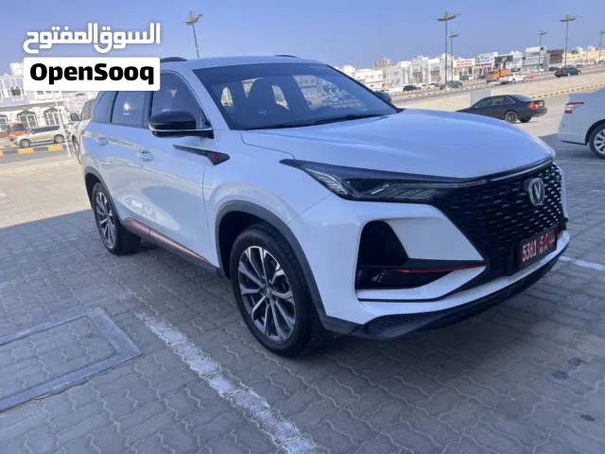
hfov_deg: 67.3
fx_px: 454
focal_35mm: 26
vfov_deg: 53.1
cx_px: 302
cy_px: 227
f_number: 1.5
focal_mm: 5.7
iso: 50
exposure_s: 1/2123
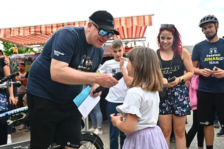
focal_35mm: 35
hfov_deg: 54.4
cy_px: 74
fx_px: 218
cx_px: 112
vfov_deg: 37.9
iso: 1600
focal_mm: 35
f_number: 11
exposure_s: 1/250
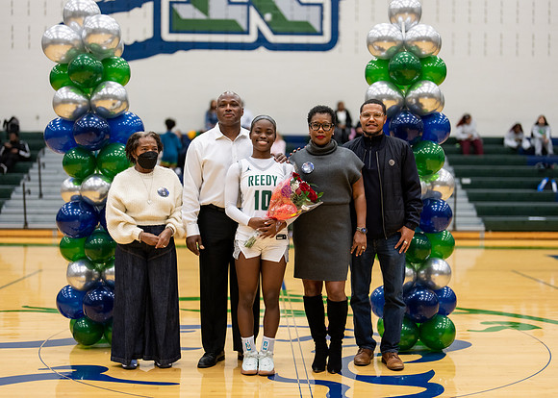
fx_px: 845
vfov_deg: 26.5
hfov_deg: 36.5
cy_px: 199
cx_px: 291
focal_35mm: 53
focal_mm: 50
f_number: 1.2
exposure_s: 1/1000
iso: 800
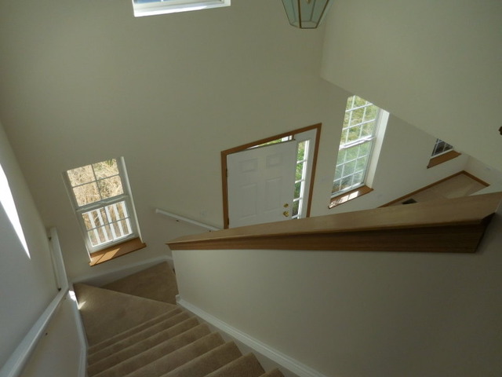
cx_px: 251
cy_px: 188
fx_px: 363
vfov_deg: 54.9
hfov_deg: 69.4
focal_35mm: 25
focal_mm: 4.5
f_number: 3.3
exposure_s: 1/400
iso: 125
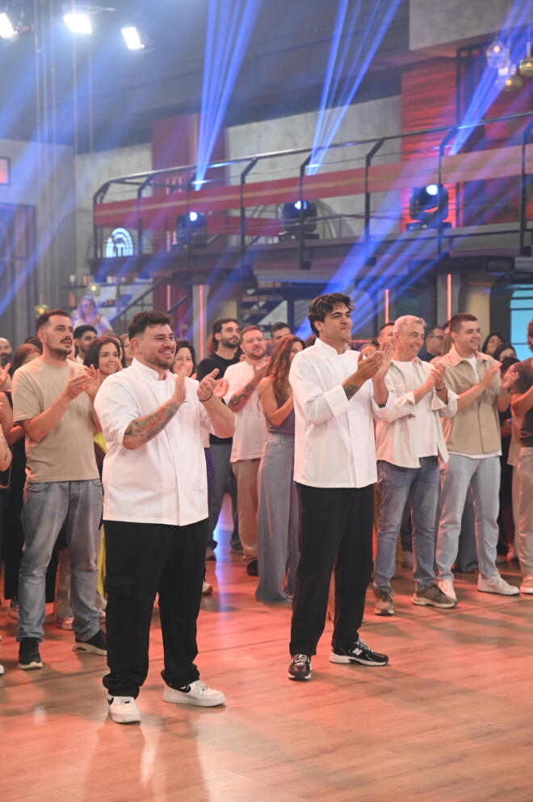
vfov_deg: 28.9
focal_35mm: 70
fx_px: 1557
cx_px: 266
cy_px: 401
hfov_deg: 19.4
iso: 3200
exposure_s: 1/200
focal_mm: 70
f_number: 3.5
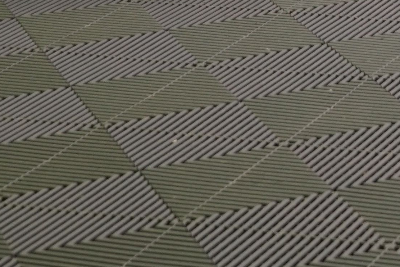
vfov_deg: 7.1
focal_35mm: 178
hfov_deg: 10.9
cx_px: 667
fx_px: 1978
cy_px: -434
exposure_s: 1/30
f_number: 6.3
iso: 640
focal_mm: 33
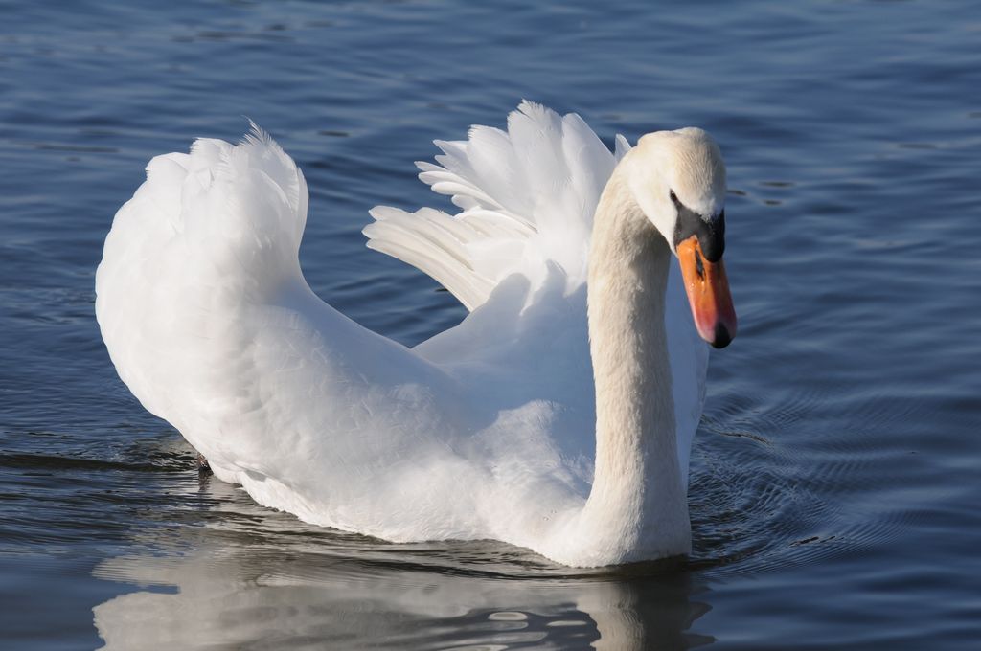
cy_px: 326
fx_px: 8165
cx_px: 490
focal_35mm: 300
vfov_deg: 4.6
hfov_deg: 6.9
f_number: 8
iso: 200
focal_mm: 200
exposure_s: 1/800
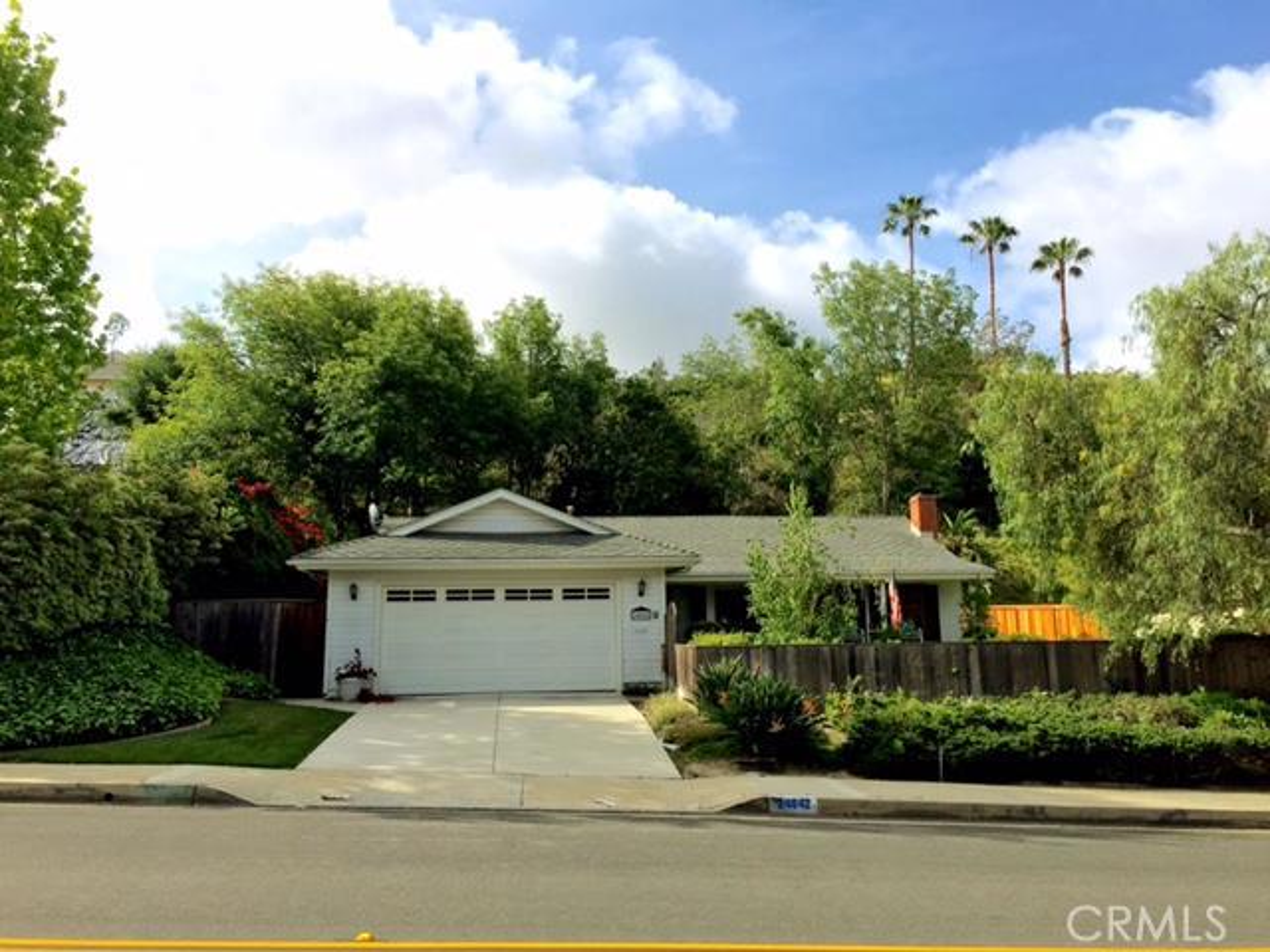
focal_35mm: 29
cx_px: 635
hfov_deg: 61.7
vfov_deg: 48.2
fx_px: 1064
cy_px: 476
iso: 32
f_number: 2.2
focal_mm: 4.15
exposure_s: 1/2639
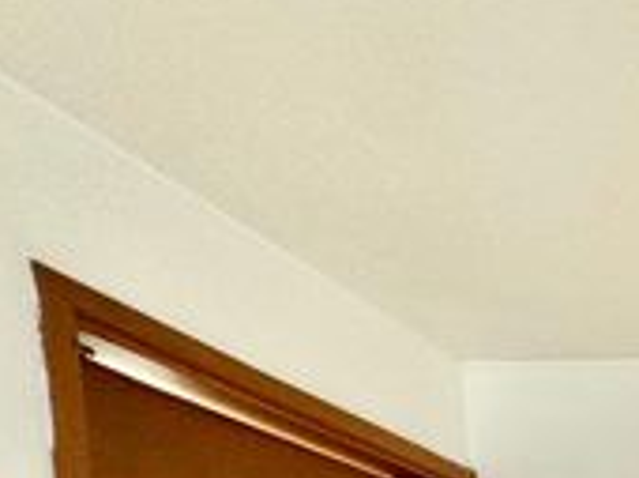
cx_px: 1092
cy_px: 854
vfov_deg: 19.7
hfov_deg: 23.1
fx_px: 1014
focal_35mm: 55
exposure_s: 1/99
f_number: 2.2
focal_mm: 2.22
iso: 100
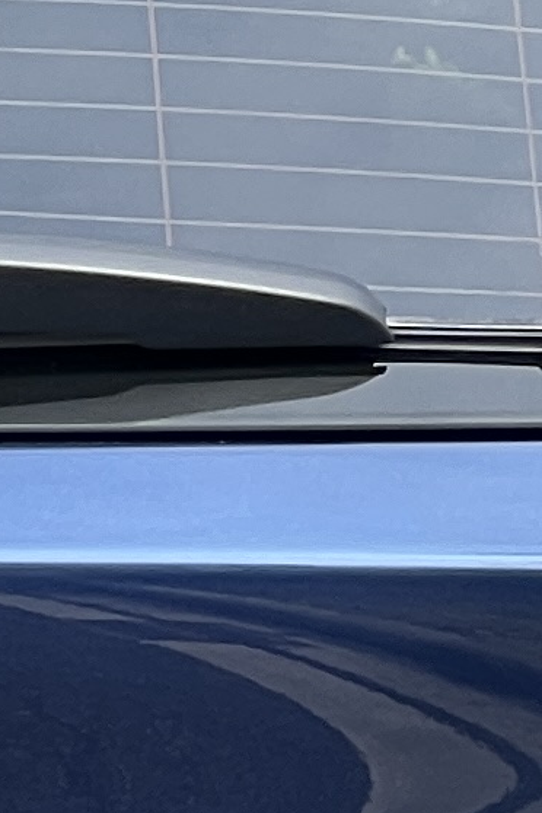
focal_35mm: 579
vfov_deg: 3.5
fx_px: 13075
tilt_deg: -6.3
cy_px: 1311
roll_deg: +2.8
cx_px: -507
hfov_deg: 2.4
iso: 32
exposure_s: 1/184
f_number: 2.8
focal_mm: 9
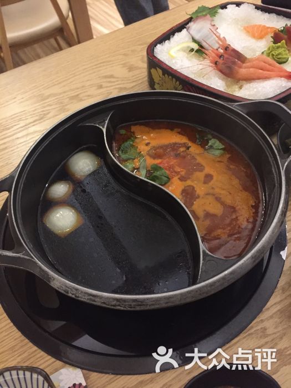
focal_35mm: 29
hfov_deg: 48.2
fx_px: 325
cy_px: 194
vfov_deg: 61.7
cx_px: 146
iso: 320
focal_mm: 4.15
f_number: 2.2
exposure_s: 1/17
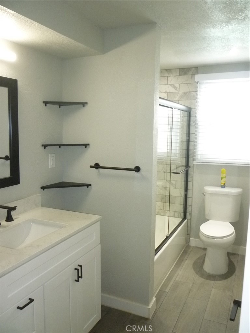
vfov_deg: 61.7
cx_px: 125
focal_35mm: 29
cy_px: 166
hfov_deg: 48.2
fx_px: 279
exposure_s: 1/60
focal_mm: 5.2
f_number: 3.3
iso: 400
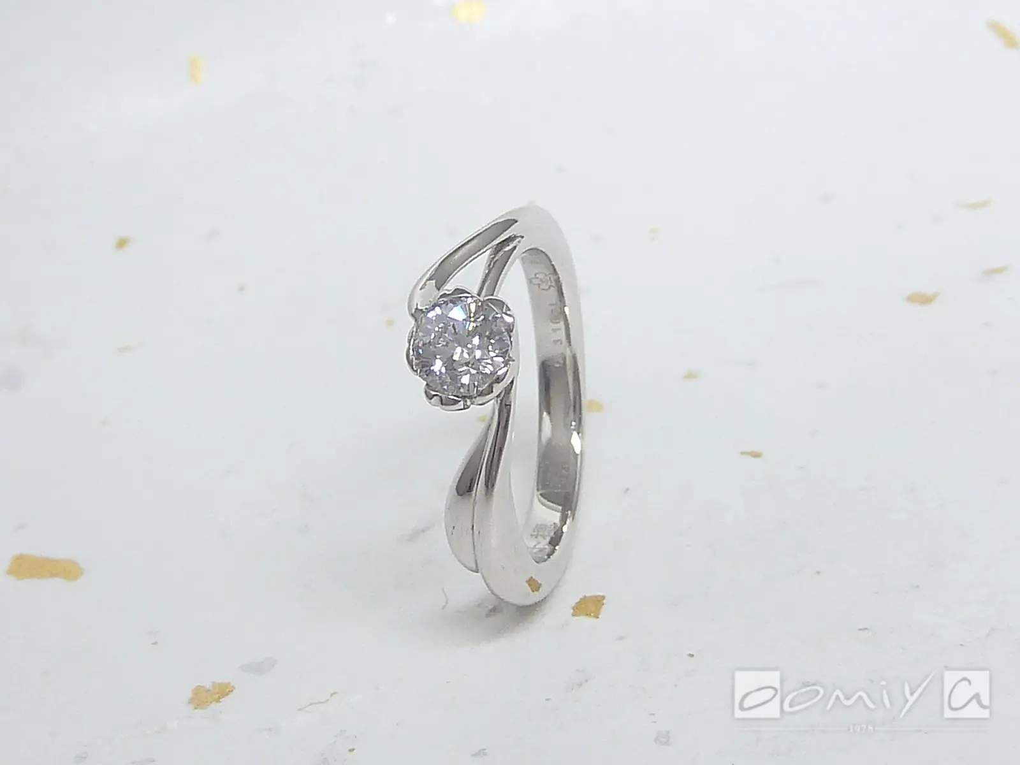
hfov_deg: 69.4
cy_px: 382
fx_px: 737
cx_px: 510
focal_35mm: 25
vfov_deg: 54.9
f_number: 3.3
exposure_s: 1/50
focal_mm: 4.1
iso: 80
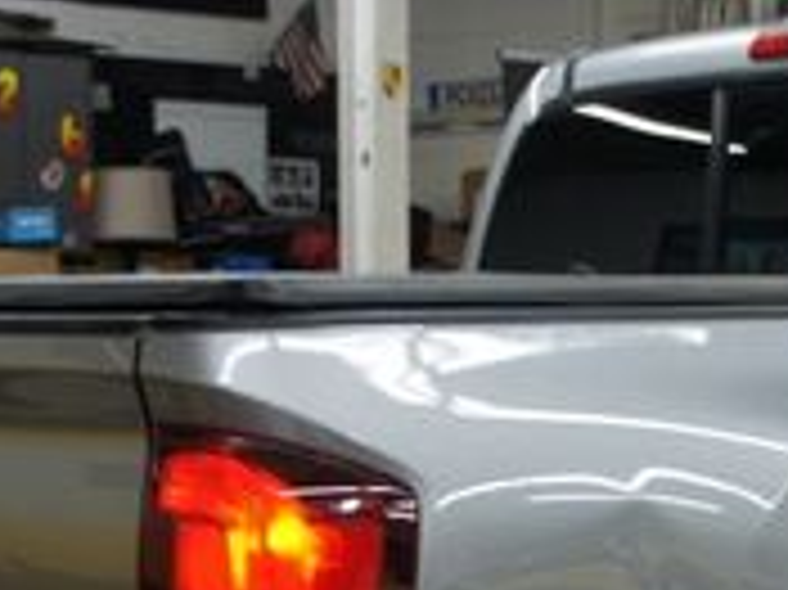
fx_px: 2161
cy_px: 595
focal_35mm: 95
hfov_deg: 20.5
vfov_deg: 15.3
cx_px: 567
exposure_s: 1/30
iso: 200
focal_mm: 18
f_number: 4
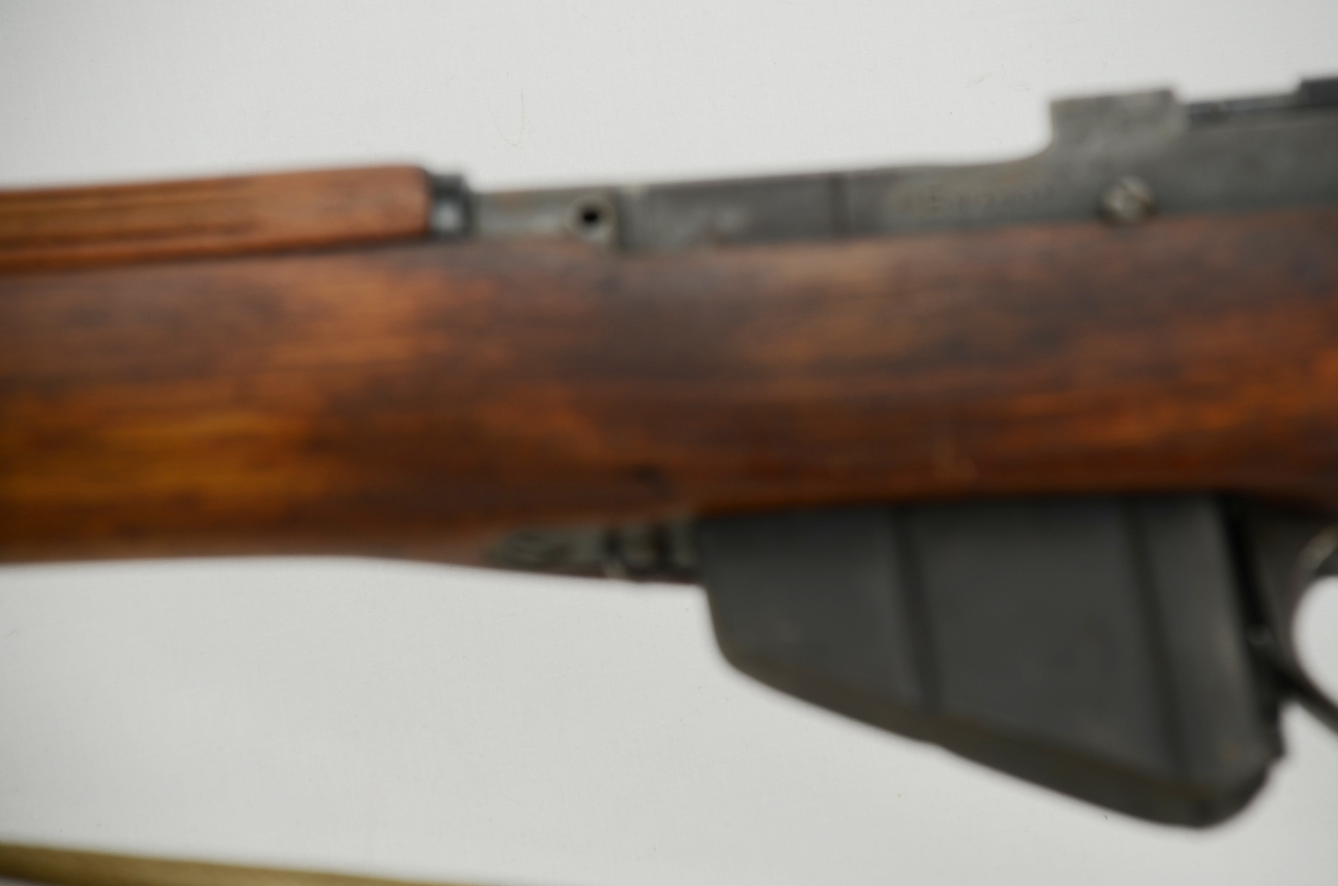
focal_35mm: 202
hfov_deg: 10.2
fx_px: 7511
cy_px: 443
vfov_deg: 6.8
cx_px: 669
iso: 100
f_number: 5.6
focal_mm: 135
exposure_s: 1/20
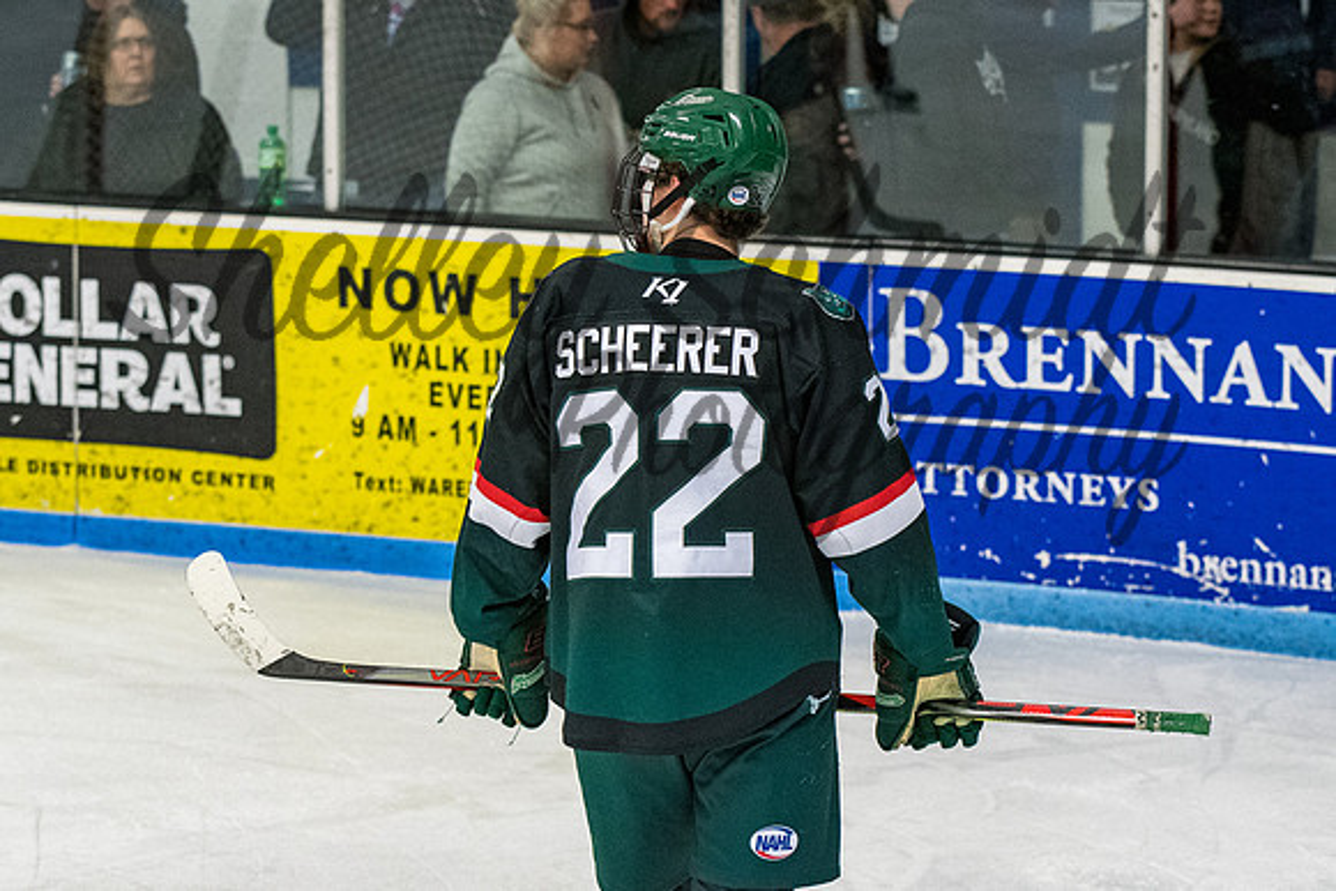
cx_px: 657
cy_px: 385
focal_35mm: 209
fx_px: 7752
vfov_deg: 6.6
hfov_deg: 9.9
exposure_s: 1/800
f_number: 3.5
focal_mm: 100
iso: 2500
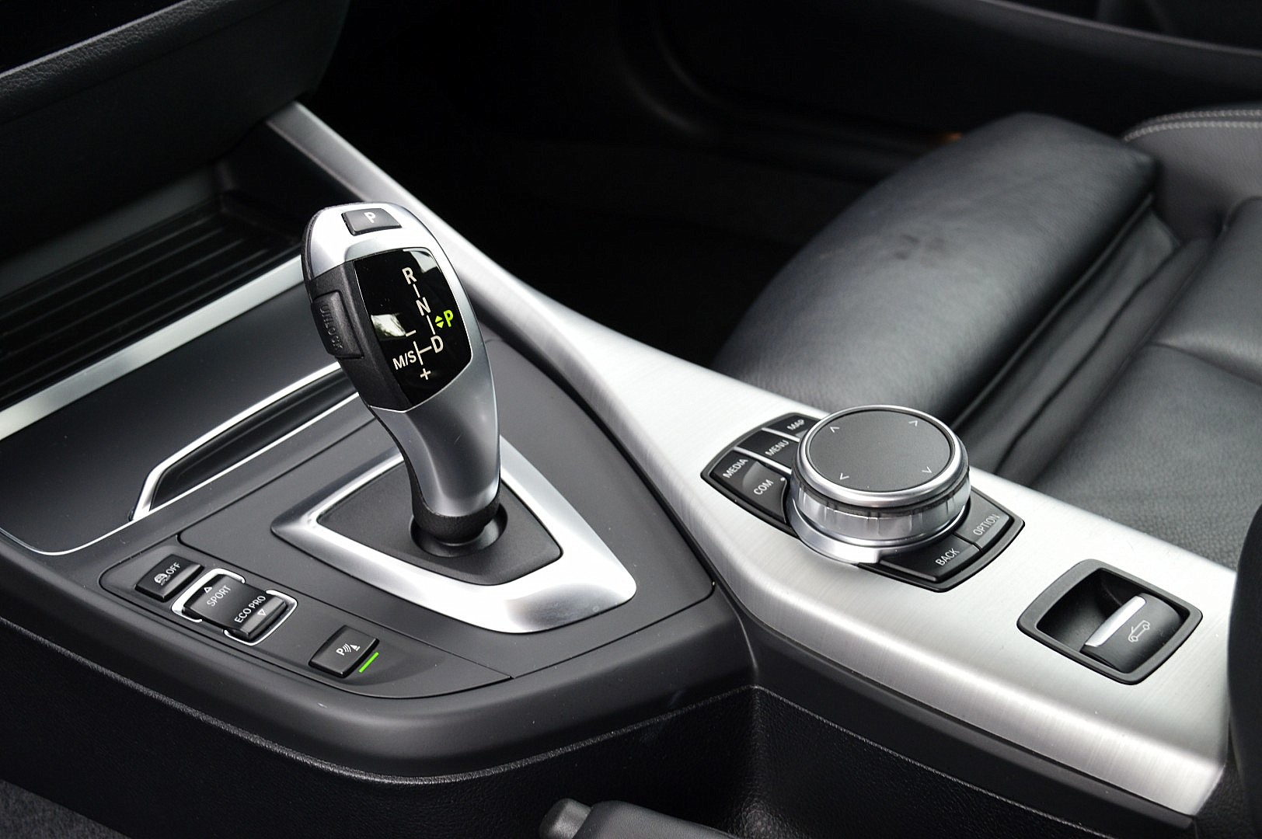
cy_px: 420
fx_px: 1576
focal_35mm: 45
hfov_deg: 43.6
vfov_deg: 29.8
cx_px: 631
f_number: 8
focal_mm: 30
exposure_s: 1/60
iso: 500
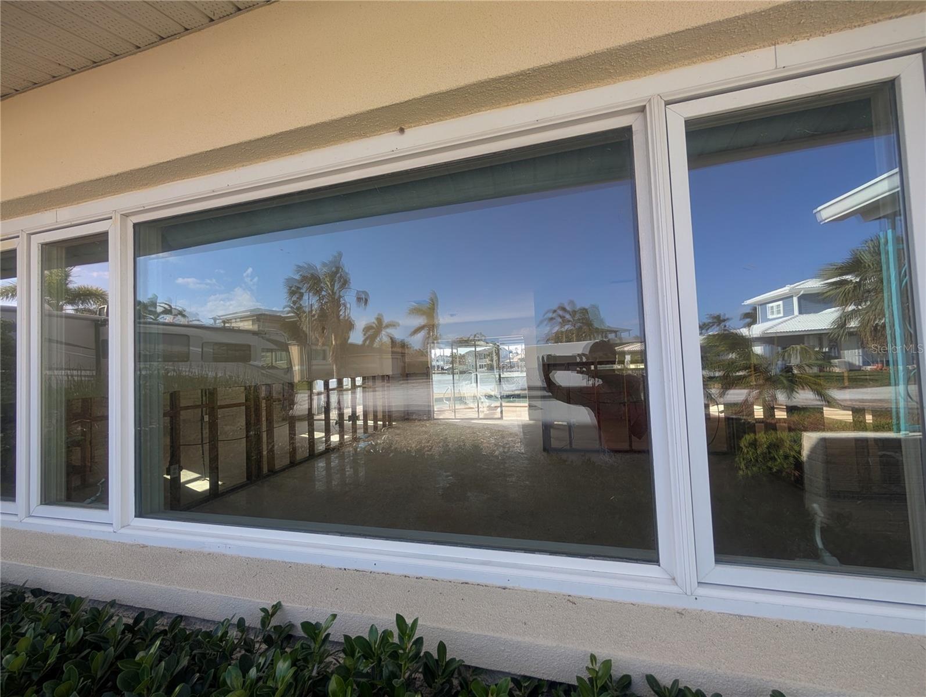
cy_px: 348
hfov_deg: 110.5
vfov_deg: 94.6
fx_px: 321
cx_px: 463
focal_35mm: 12
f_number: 1.7
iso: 51
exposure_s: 1/610
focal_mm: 2.02
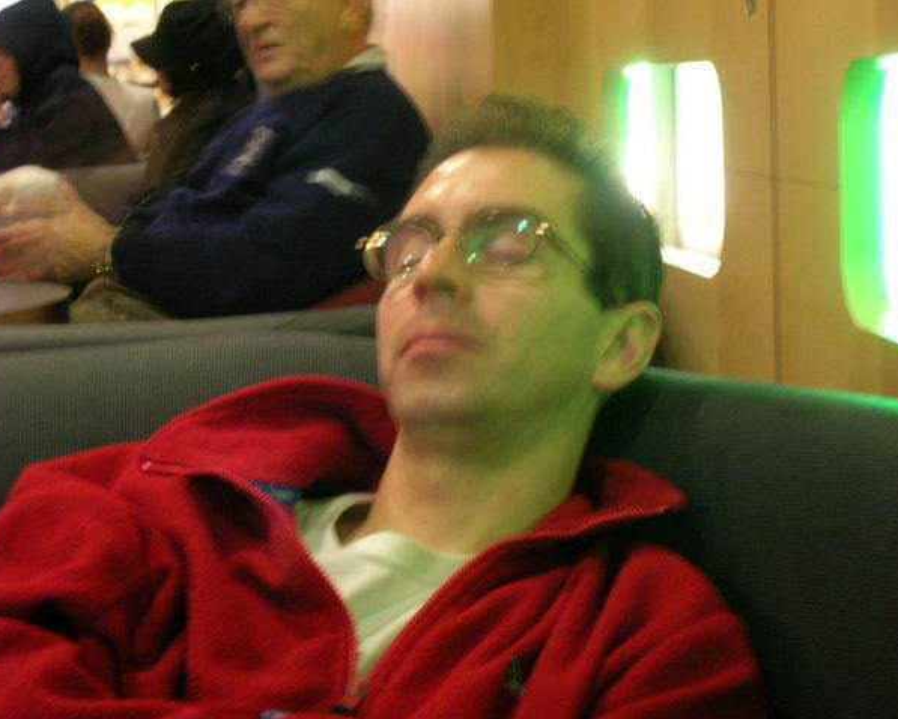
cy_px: 360
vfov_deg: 17.1
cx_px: 463
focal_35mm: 90
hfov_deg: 21.3
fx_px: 2393
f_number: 4.4
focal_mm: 14.3
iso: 113
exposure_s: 1/1.6
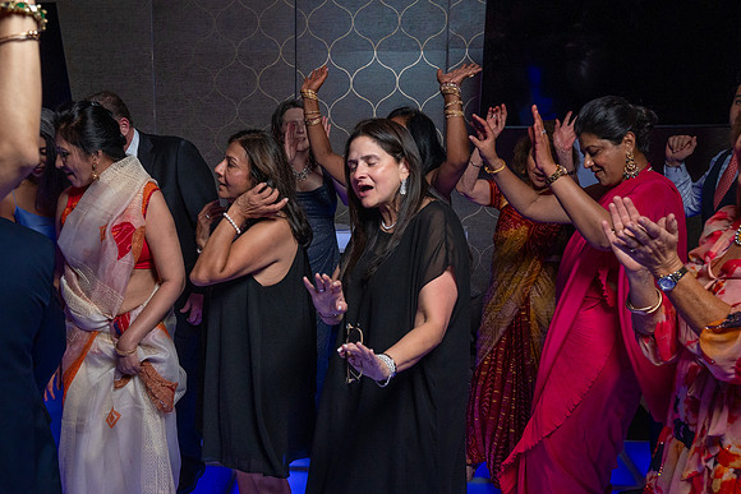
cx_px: 248
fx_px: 867
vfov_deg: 31.7
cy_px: 311
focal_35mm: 42
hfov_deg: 45.6
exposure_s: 1/200
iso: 2000
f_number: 5.6
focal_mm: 31
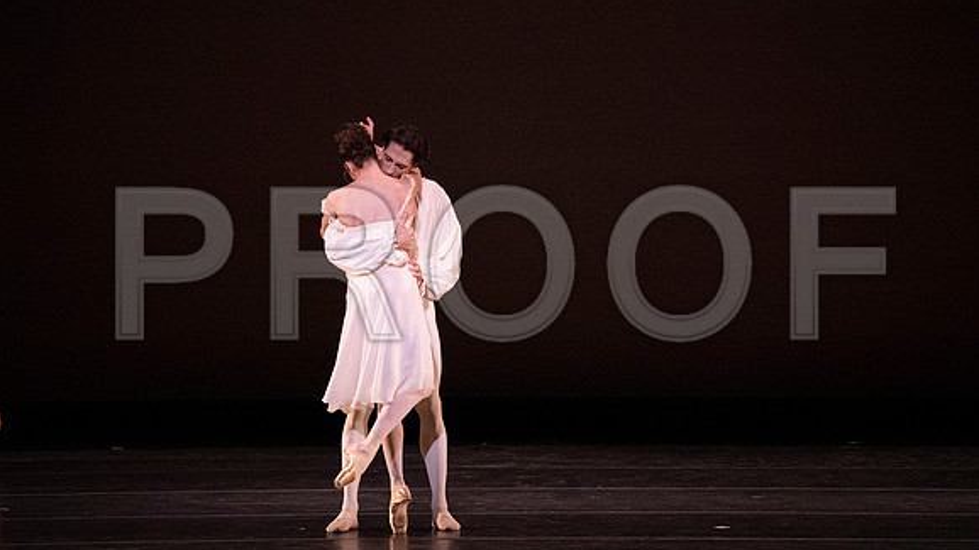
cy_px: 268
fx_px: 8929
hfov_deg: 6.3
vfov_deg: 3.5
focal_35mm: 344
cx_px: 490
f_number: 5.6
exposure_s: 1/400
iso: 20000
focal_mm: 327
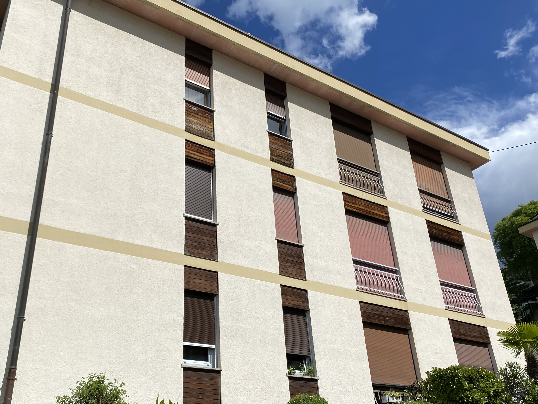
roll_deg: +2.8
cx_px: 242
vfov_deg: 42.8
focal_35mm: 33
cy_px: 231
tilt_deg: +27.6
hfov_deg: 55.2
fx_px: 513
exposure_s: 1/7692
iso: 32
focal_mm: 4.25
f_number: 1.8
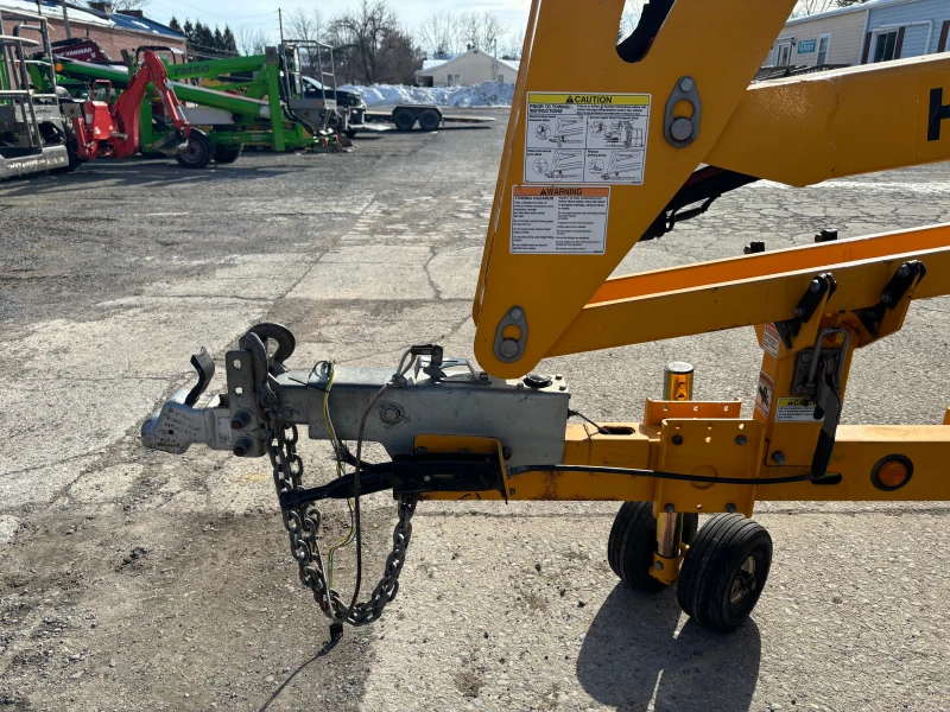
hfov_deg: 67.3
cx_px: 475
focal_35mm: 26
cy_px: 356
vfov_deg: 53.1
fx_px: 714
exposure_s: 1/3205
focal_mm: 5.96
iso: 50
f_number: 1.6
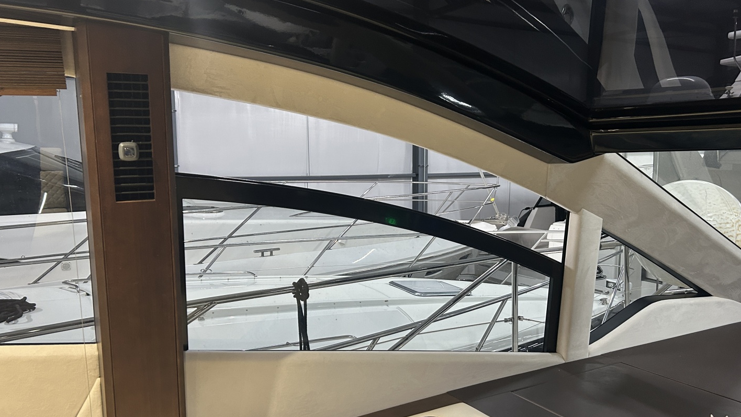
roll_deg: -0.1
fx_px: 629
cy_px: 236
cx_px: 407
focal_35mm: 32
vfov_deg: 36.6
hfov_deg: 60.9
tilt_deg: -7.4
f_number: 1.5
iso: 200
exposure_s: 1/60
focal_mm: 5.7
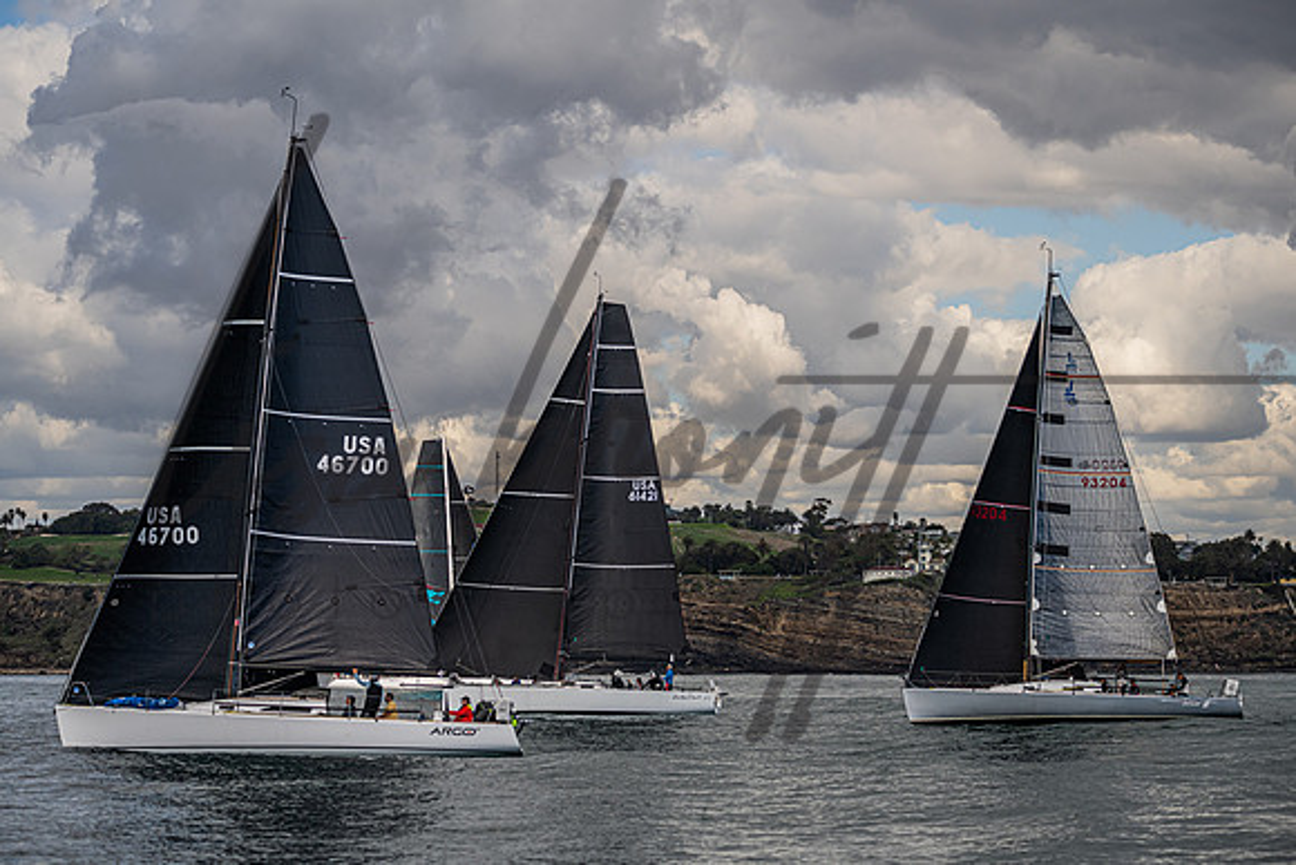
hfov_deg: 17.1
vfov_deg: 11.5
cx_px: 663
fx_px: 4313
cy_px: 433
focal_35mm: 120
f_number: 5.6
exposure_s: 1/3200
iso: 400
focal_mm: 115
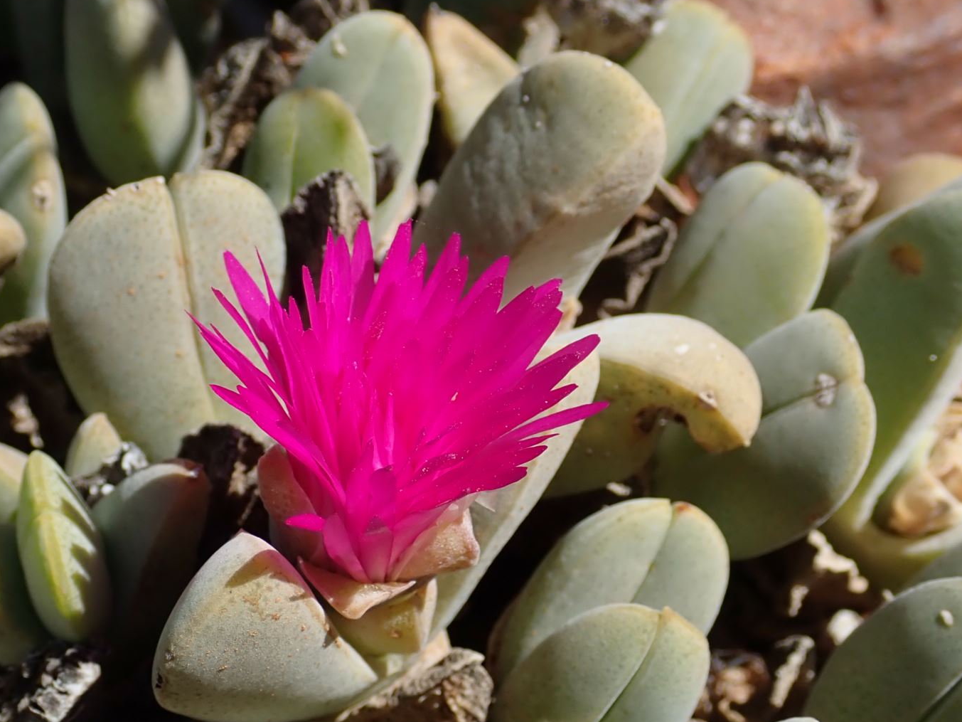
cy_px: 398
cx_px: 447
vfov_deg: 21.6
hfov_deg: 28.5
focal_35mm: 68
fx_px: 1890
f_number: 4.5
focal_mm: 8.41
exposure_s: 1/800
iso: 100
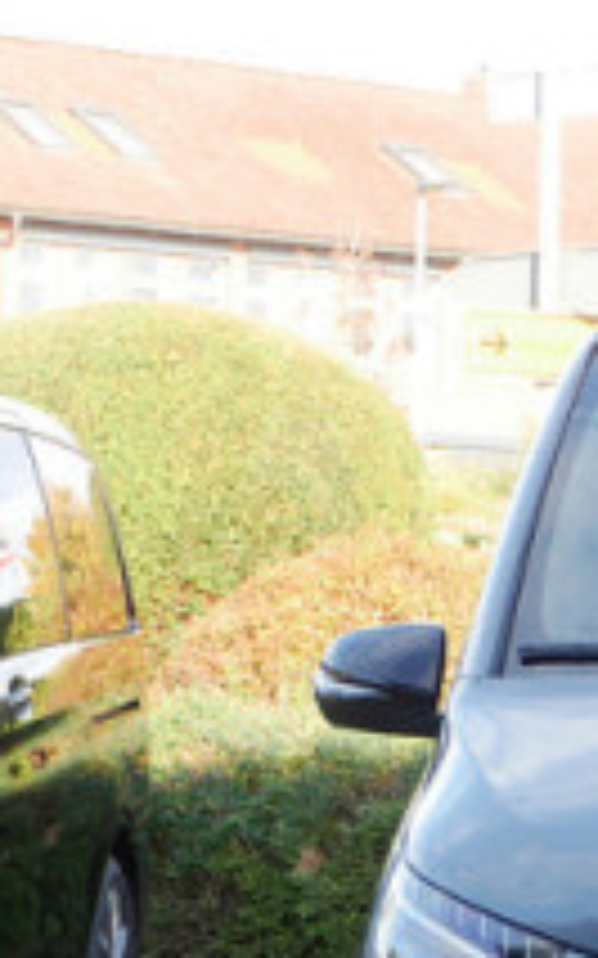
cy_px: 900
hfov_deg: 6.7
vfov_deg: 10.9
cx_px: 1021
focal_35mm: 191
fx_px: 4984
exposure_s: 1/100
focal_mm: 30
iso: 200
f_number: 5.4
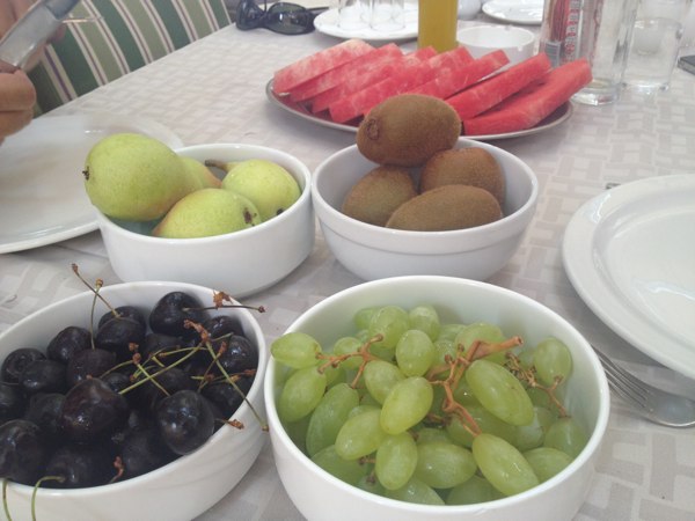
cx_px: 348
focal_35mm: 35
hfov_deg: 52.6
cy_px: 260
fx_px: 703
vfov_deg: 40.7
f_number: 2.4
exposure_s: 1/60
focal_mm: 4.28
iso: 80
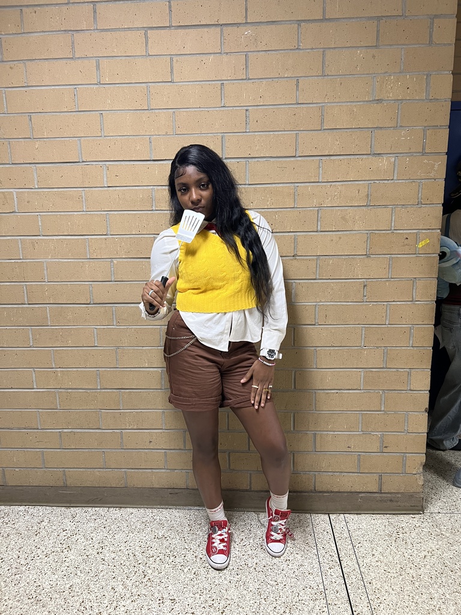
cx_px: 230
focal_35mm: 26
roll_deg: +1.0
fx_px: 462
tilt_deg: -11.1
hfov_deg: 53.1
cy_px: 308
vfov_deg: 67.3
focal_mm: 5.7
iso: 200
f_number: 1.5
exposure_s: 1/60
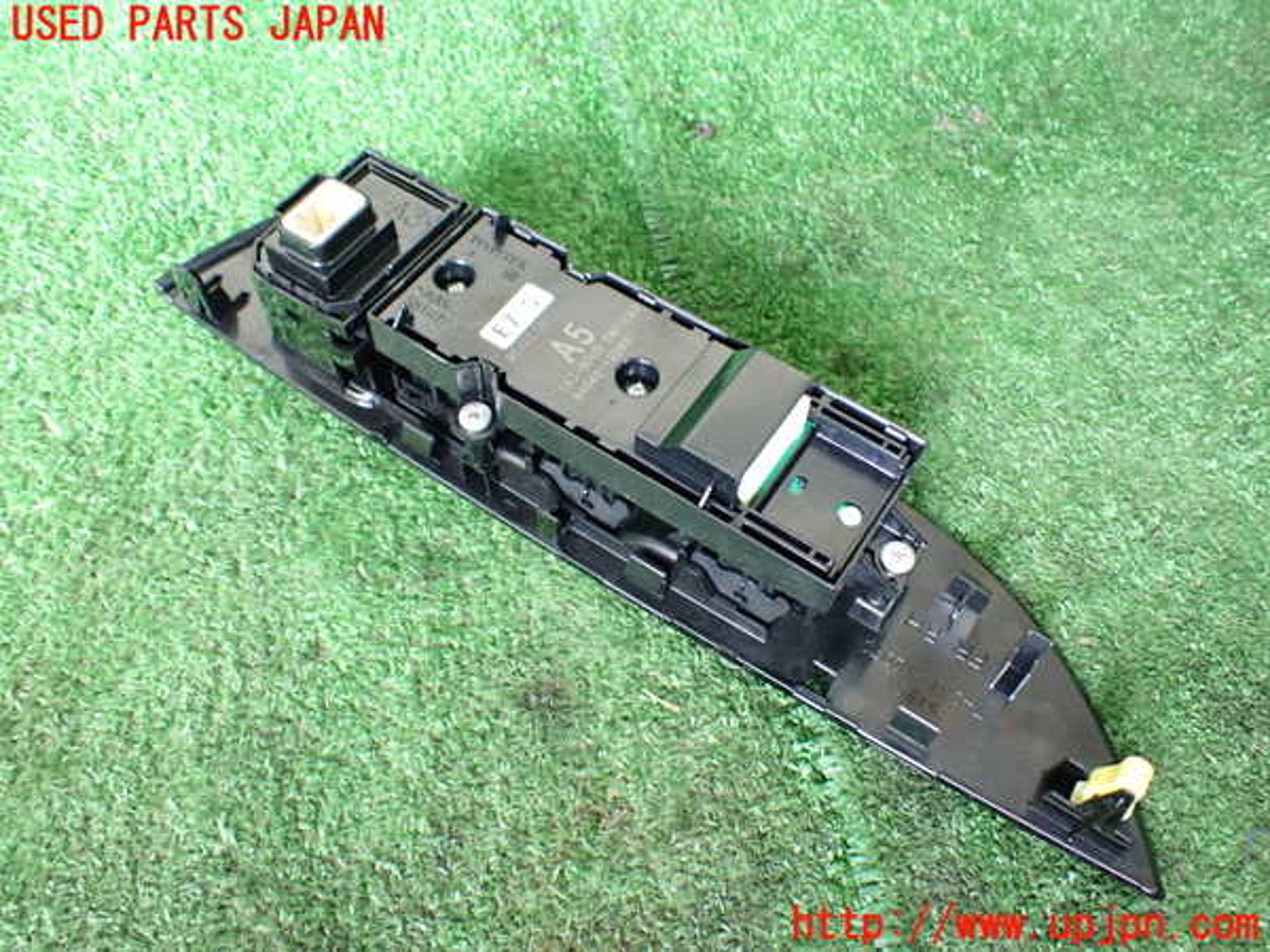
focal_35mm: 30
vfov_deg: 46.8
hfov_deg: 60.0
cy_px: 476
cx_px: 635
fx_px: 1101
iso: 800
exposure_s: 1/60
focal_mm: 5.4
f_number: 2.3
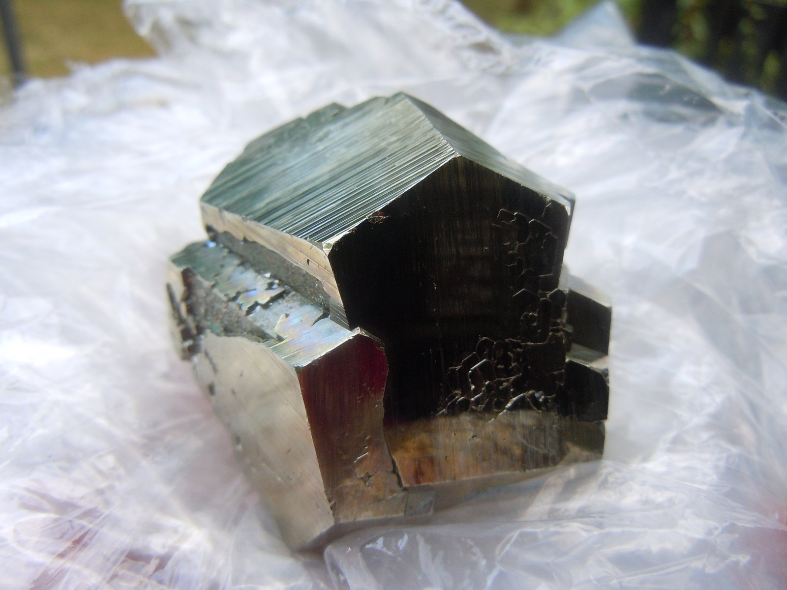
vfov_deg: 46.8
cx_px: 394
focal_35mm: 30
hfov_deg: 60.0
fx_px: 682
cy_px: 295
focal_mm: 5.4
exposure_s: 1/60
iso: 320
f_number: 3.5
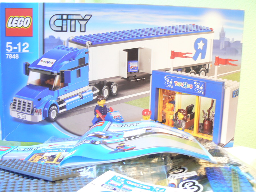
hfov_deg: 51.4
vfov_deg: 39.7
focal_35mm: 36
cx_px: 128
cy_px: 96
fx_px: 266
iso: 100
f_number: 3.2
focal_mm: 6
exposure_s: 1/2
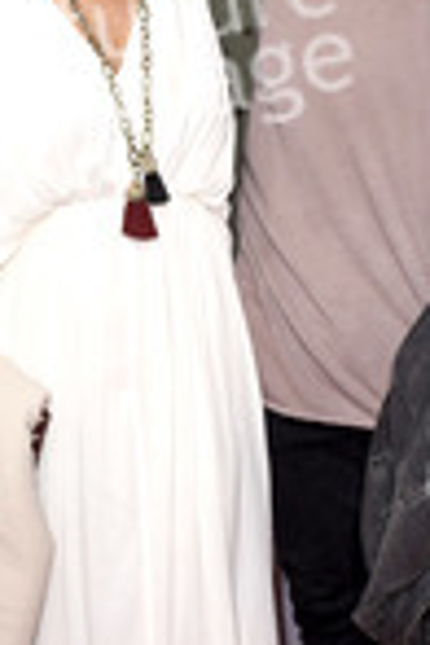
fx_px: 1612
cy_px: 285
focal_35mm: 90
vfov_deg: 22.6
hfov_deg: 15.2
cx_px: 254
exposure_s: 1/160
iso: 250
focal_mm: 22
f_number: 6.3
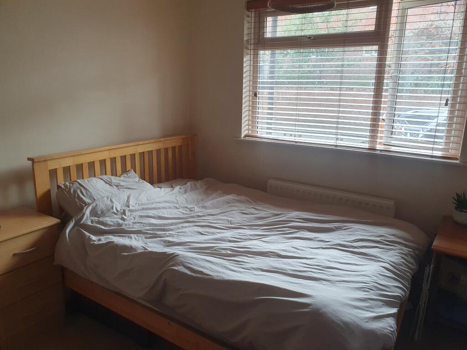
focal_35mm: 26
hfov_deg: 67.3
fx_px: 351
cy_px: 175
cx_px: 234
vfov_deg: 53.1
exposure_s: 1/60
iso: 200
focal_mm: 4.32
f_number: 2.4
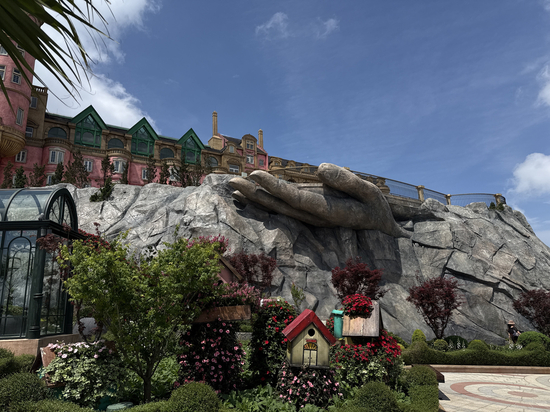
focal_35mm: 24
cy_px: 206
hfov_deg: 71.6
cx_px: 275
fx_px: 381
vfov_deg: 56.8
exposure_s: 1/9091
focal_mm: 6.76
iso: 80
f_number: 1.78
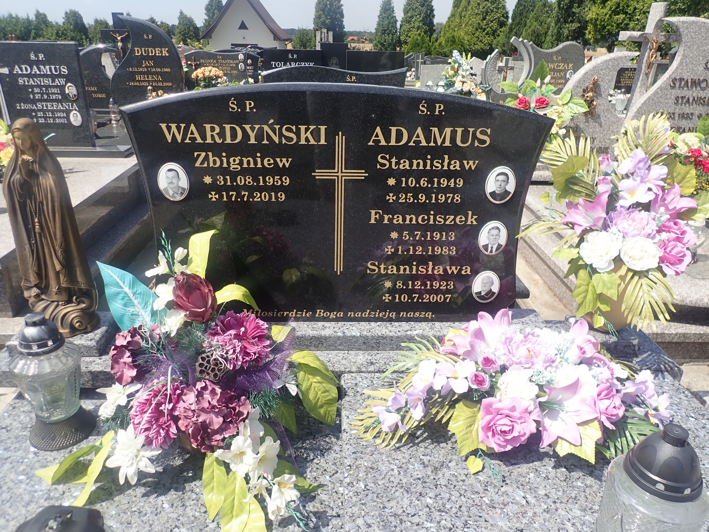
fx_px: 512
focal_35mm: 25
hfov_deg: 69.4
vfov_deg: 54.9
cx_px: 354
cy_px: 266
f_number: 8
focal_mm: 4.5
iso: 100
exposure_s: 1/160
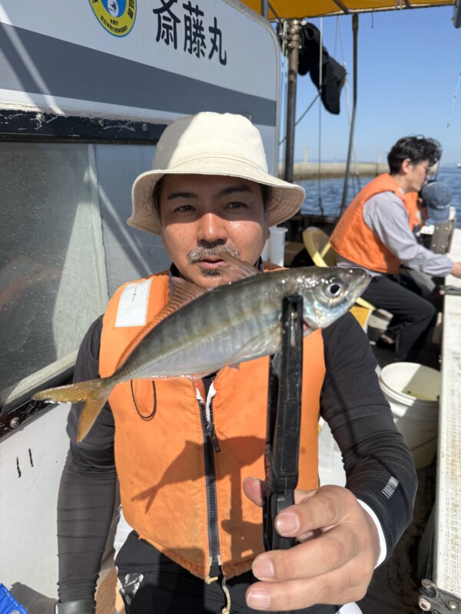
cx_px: 230
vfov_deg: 71.6
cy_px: 307
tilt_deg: -14.4
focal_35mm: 24
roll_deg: -0.2
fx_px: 426
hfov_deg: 56.8
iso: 80
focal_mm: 6.76
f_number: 1.78
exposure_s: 1/4405
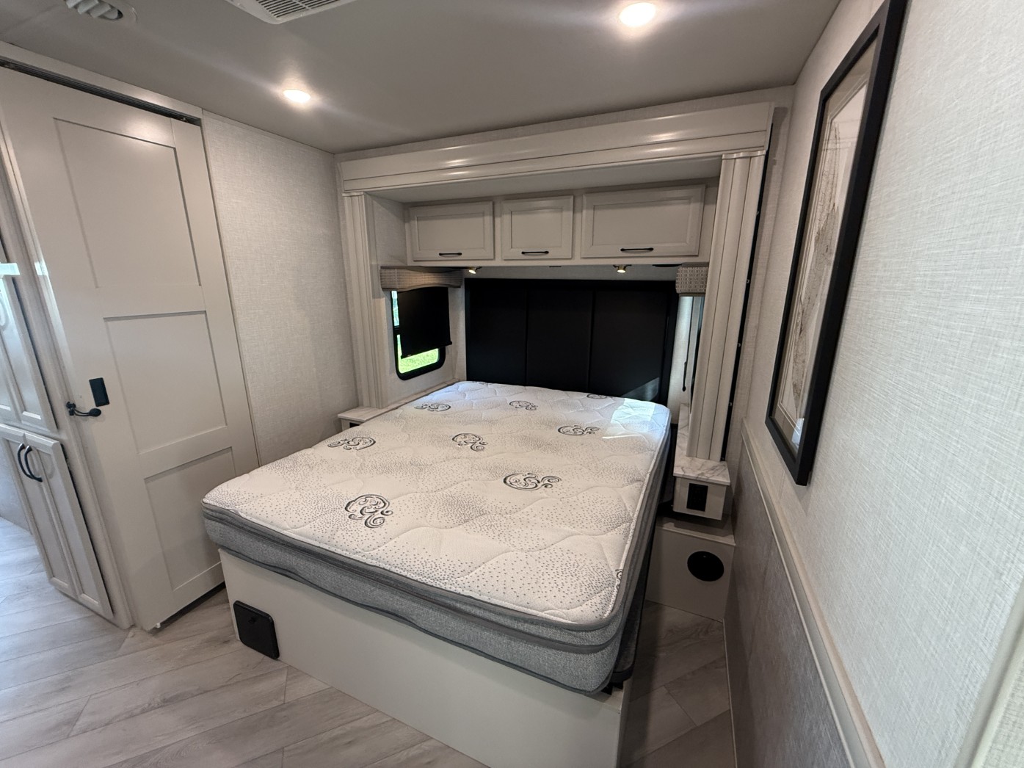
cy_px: 384
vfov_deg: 85.7
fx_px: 414
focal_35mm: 14
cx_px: 512
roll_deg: +0.4
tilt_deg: -14.7
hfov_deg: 102.1
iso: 320
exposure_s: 1/62
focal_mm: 2.22
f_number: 2.2
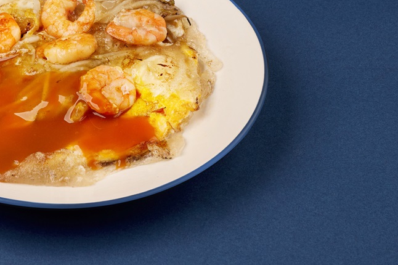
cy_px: 67
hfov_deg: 9.9
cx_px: 44
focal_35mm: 208
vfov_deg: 6.6
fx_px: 2298
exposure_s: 1/160
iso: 200
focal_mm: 75
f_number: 13
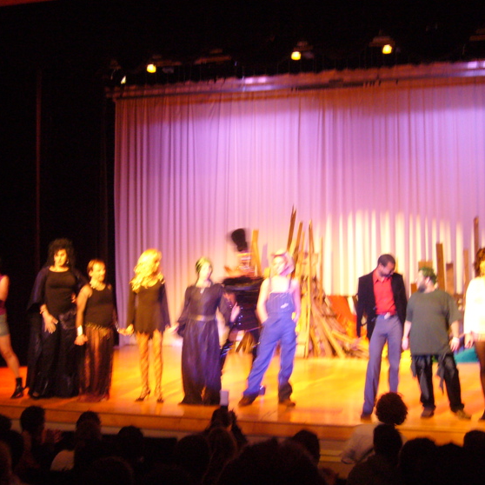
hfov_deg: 36.8
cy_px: 236
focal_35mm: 46
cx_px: 237
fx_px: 729
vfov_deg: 36.8
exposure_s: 1/8
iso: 200
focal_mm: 5.8
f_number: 2.8
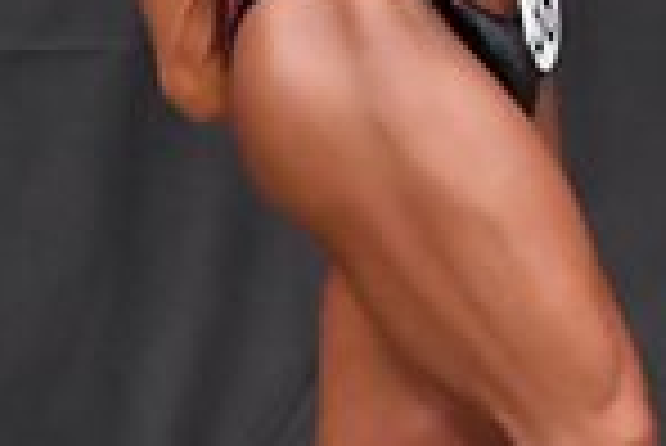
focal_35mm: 1253
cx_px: 686
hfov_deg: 1.6
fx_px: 23203
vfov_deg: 1.1
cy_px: -50
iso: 6400
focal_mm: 160
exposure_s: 1/400
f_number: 5.6
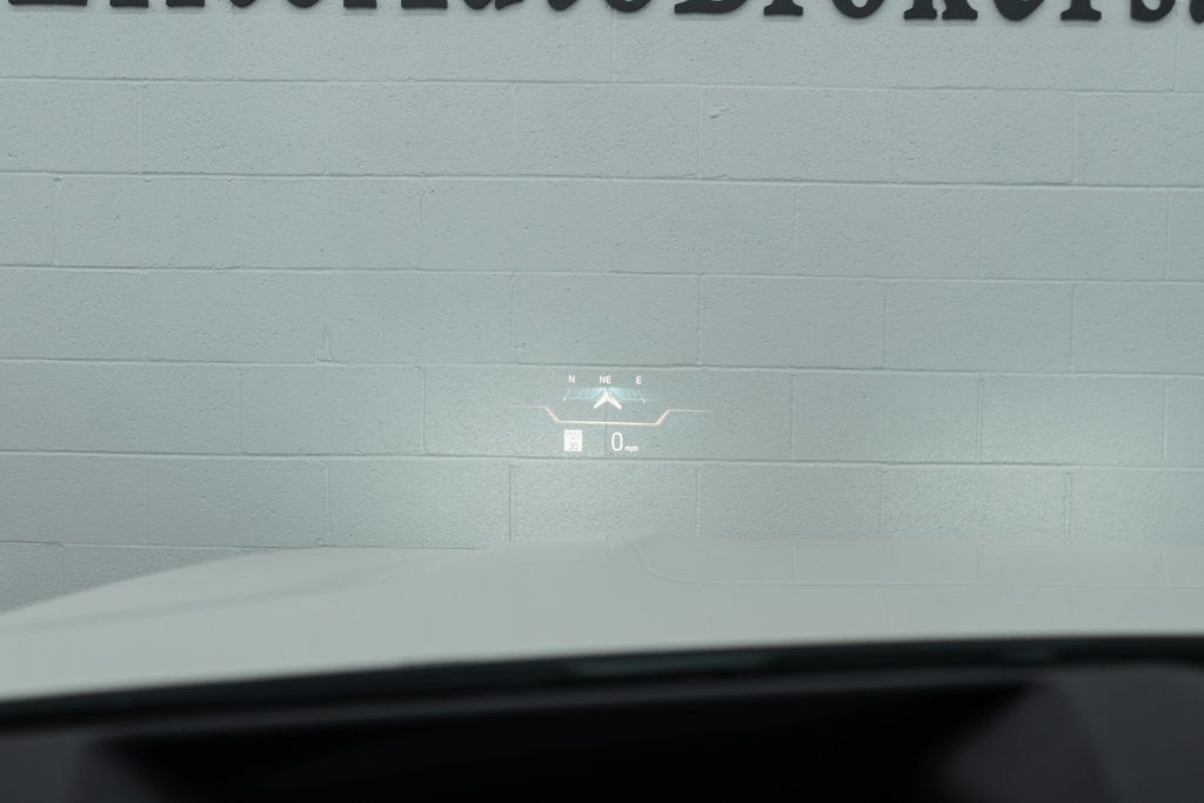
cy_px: 402
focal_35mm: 42
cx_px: 602
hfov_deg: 46.4
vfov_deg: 31.9
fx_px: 1405
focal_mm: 28
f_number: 3.2
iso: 125
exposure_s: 1/50
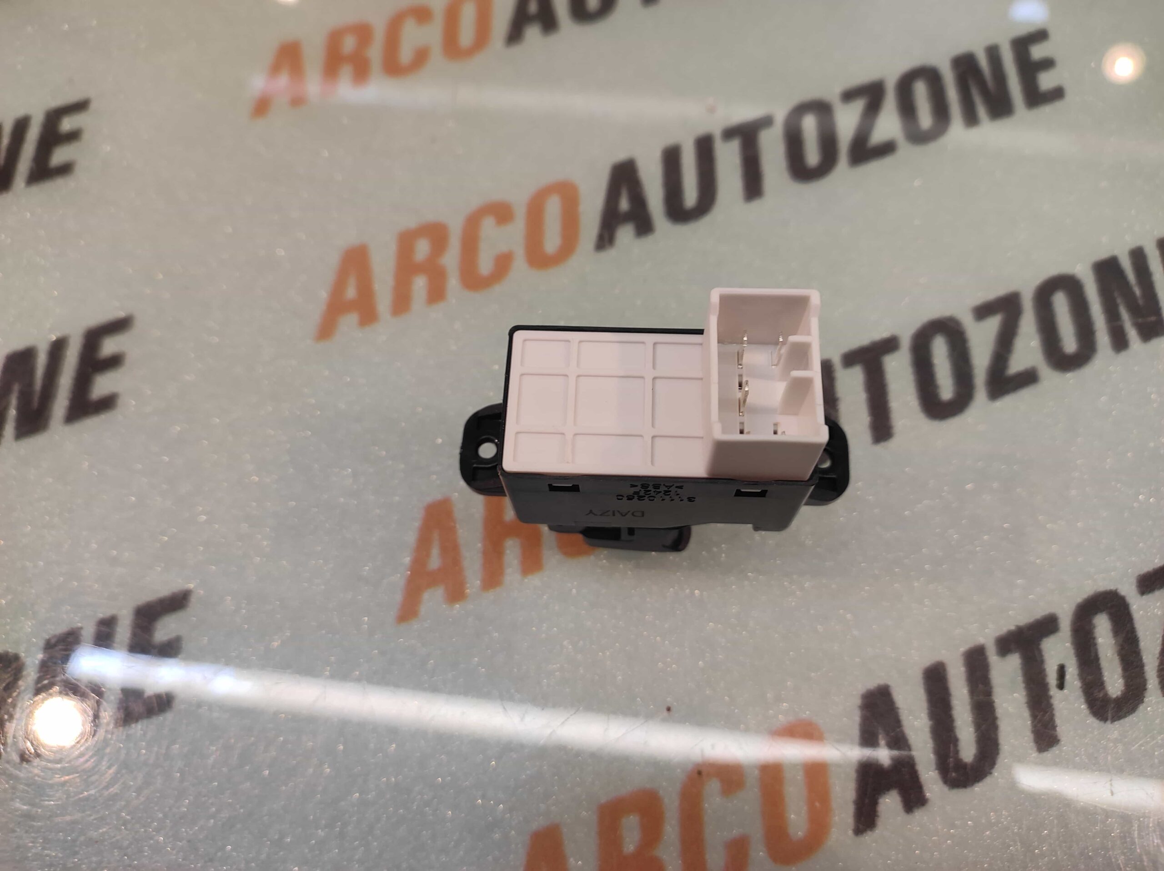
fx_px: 571
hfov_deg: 91.1
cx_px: 582
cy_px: 436
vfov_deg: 74.7
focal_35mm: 17
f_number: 1.79
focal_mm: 4.74
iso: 127
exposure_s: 1/50
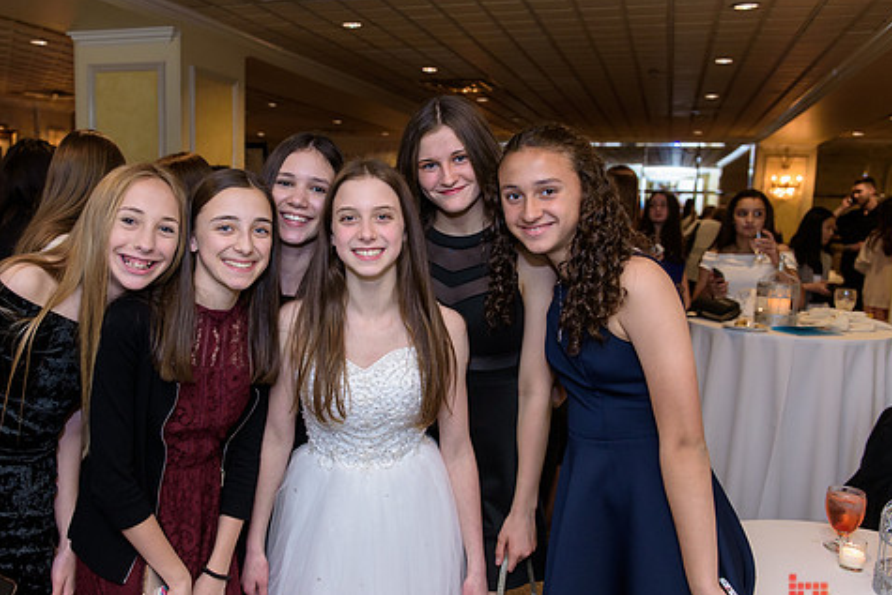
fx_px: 818
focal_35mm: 33
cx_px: 377
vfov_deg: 40.0
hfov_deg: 56.9
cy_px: 309
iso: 1600
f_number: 3.2
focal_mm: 27
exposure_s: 1/125
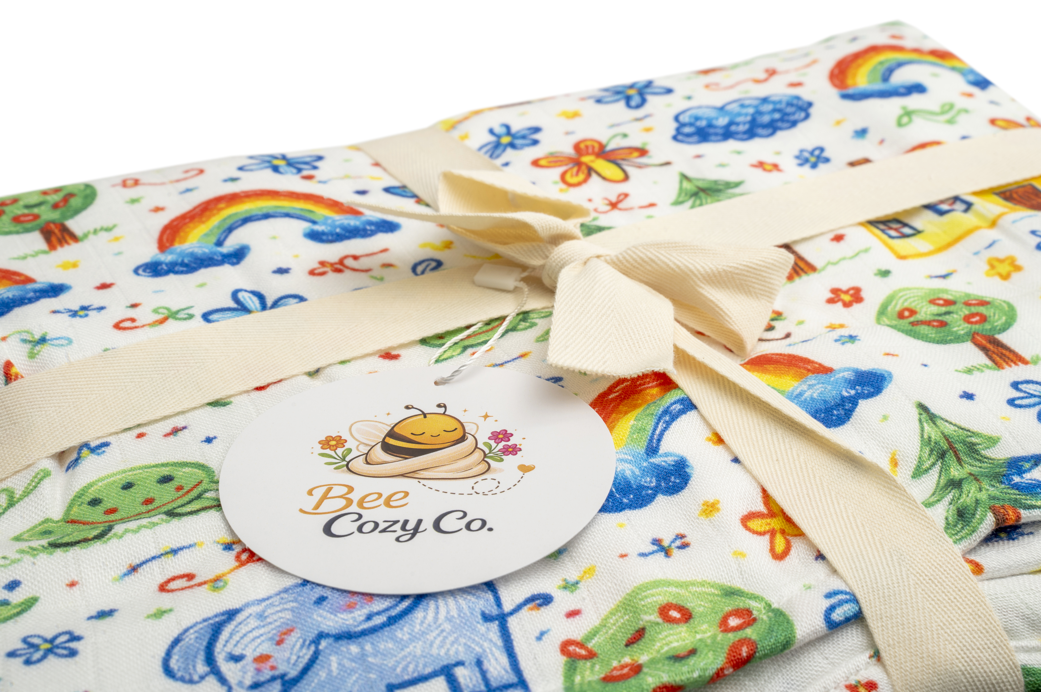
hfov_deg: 39.6
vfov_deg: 27.0
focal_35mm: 50
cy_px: 346
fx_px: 1445
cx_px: 520
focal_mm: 50
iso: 160
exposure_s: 1/200
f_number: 18
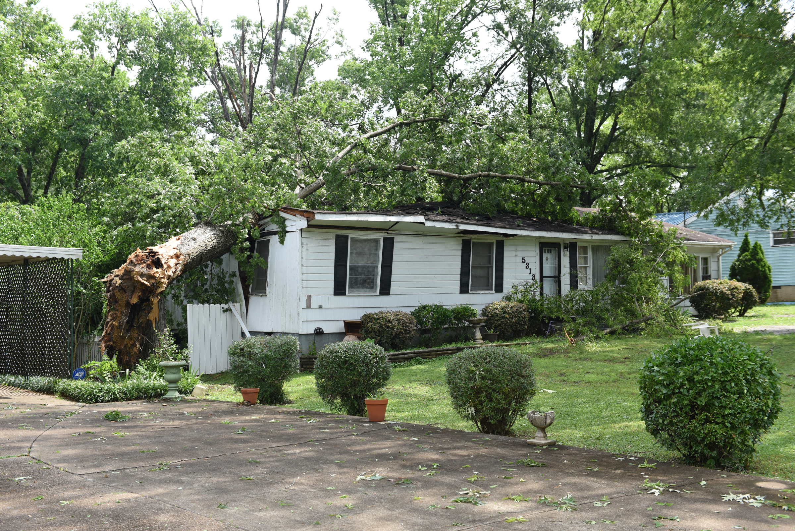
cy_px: 266
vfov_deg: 31.9
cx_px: 398
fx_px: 928
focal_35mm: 42
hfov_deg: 46.4
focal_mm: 42
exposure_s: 1/640
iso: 250
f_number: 5
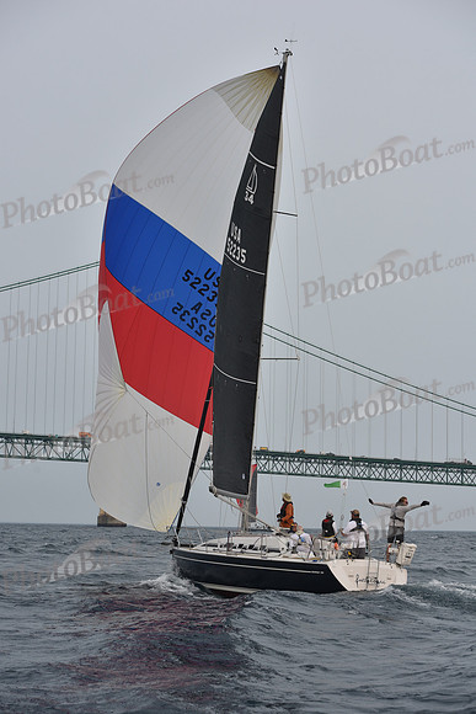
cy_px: 357
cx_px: 238
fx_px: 1387
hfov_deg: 19.5
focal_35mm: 70
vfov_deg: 28.8
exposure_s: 1/1000
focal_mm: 70
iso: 250
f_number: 6.3
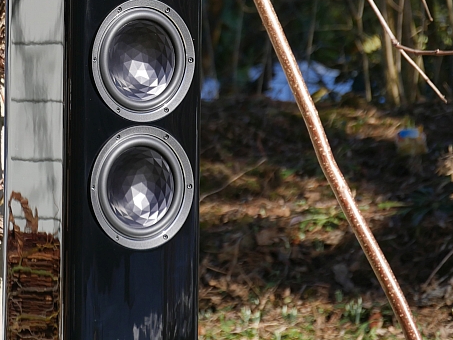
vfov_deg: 3.7
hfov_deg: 4.9
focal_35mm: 406
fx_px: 5314
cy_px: 46
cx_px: 108
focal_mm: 115
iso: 200
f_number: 5.5
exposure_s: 1/400
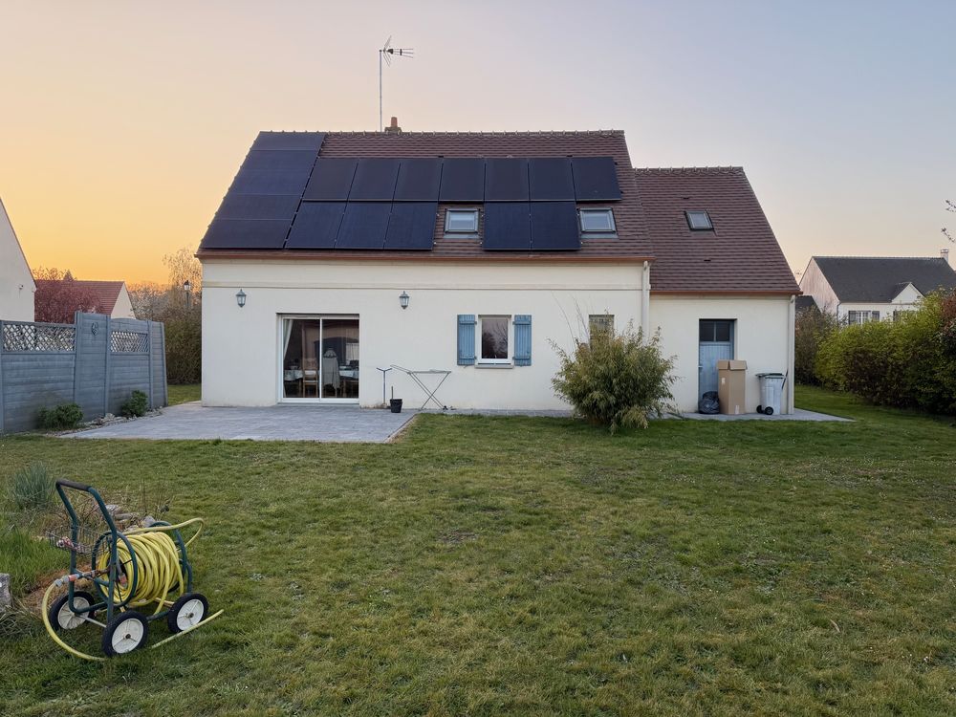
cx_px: 478
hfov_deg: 71.6
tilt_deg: -1.4
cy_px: 358
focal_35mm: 24
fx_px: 663
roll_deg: +0.0
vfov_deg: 56.8
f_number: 1.78
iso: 100
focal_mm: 6.76
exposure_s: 1/443
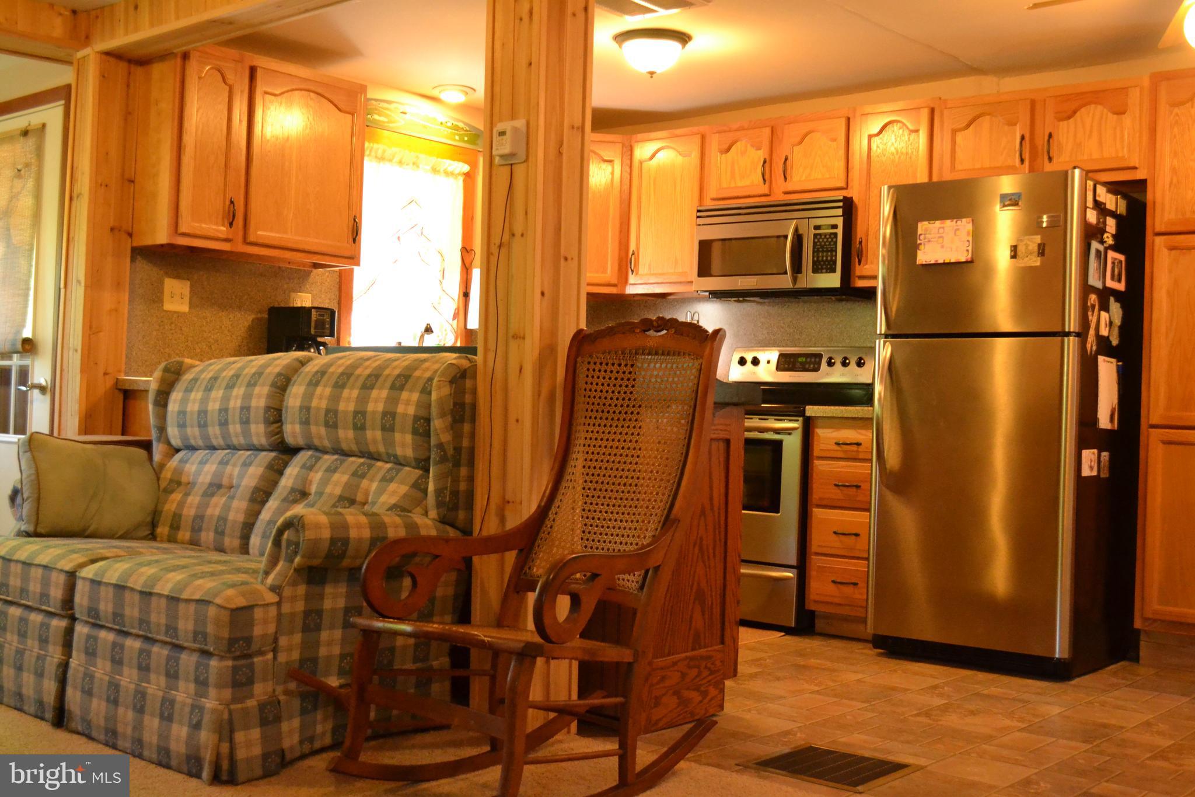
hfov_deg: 49.6
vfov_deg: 34.2
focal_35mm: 39
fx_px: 1294
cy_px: 398
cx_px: 598
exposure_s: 1/60
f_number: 4.2
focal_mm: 26
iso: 3200
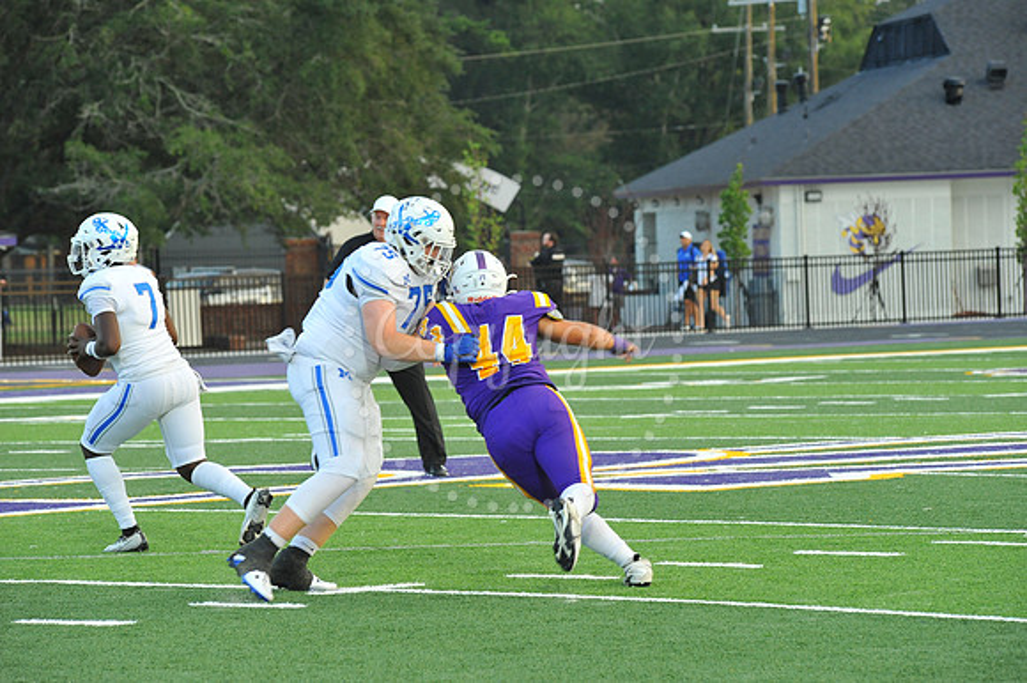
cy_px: 342
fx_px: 5702
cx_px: 514
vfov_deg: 6.9
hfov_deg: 10.3
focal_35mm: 200
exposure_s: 1/320
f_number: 8
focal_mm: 200
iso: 2000
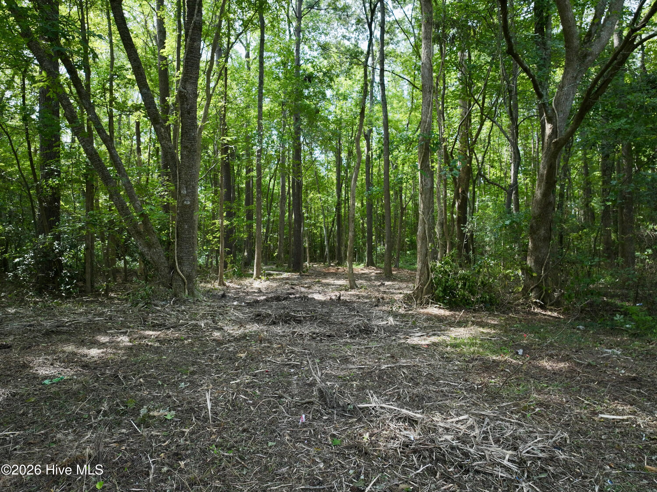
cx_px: 328
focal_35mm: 24
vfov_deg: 56.8
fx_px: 455
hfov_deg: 71.6
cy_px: 246
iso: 180
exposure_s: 1/15
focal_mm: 12.29
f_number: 2.8
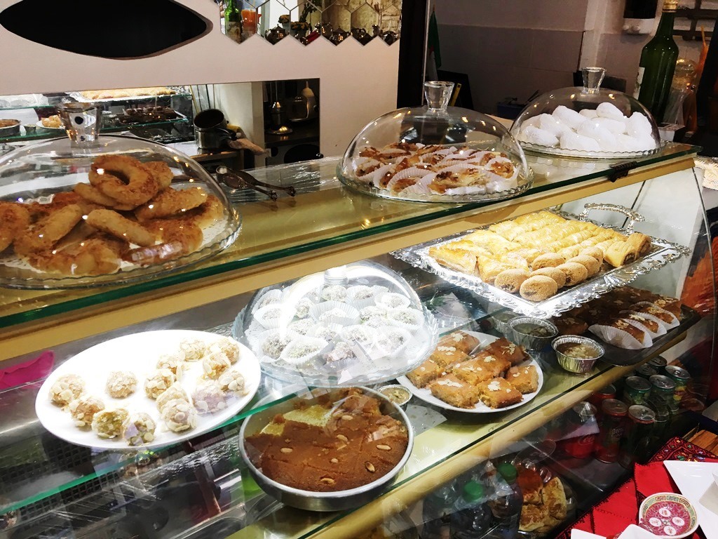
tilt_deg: -25.8
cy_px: 270
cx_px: 359
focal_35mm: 29
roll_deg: -0.4
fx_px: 602
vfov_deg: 48.2
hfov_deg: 61.7
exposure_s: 1/33
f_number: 2.2
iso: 32
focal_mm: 4.15
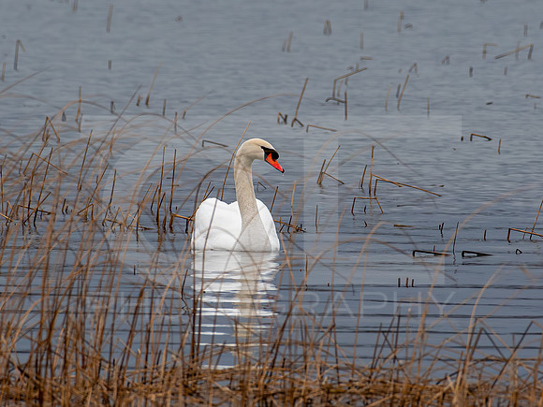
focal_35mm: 1115
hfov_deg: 1.8
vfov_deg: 1.3
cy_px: 212
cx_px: 244
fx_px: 17486
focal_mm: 500
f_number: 8
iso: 500
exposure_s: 1/500
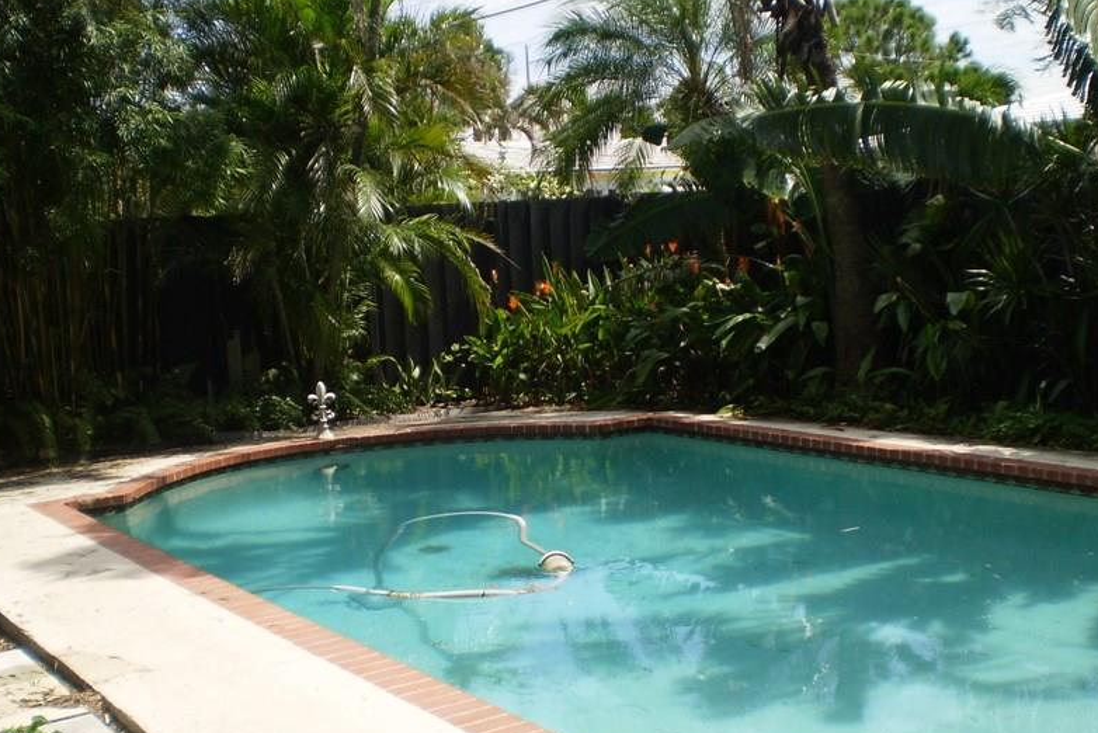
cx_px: 566
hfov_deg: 40.3
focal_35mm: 49
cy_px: 437
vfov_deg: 27.5
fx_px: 1495
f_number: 3.1
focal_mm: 6.3
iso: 64
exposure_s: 1/1000
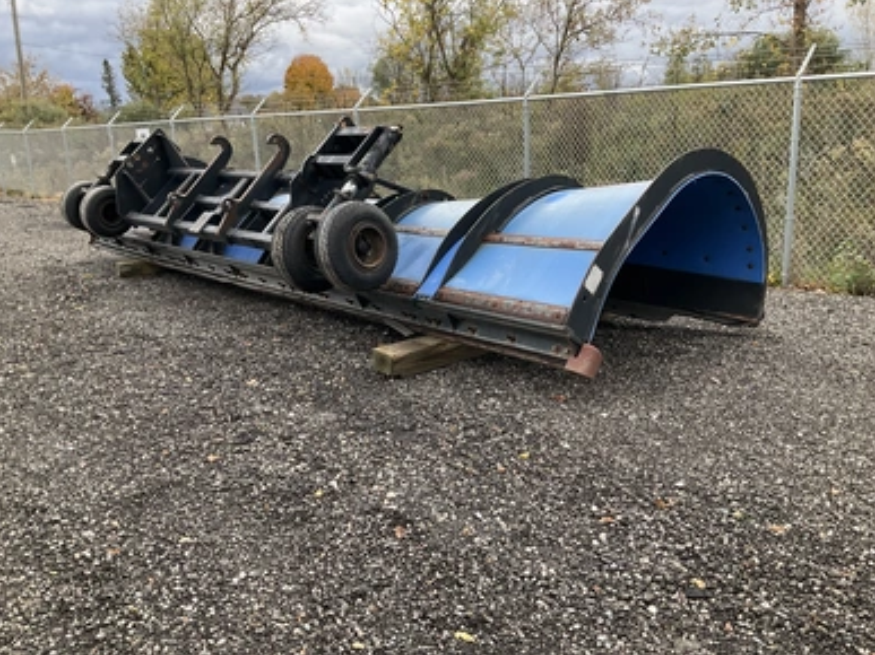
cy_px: 318
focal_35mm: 30
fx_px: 758
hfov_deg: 60.0
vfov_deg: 46.8
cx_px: 432
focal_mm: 3
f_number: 1.8
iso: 25
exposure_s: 1/389
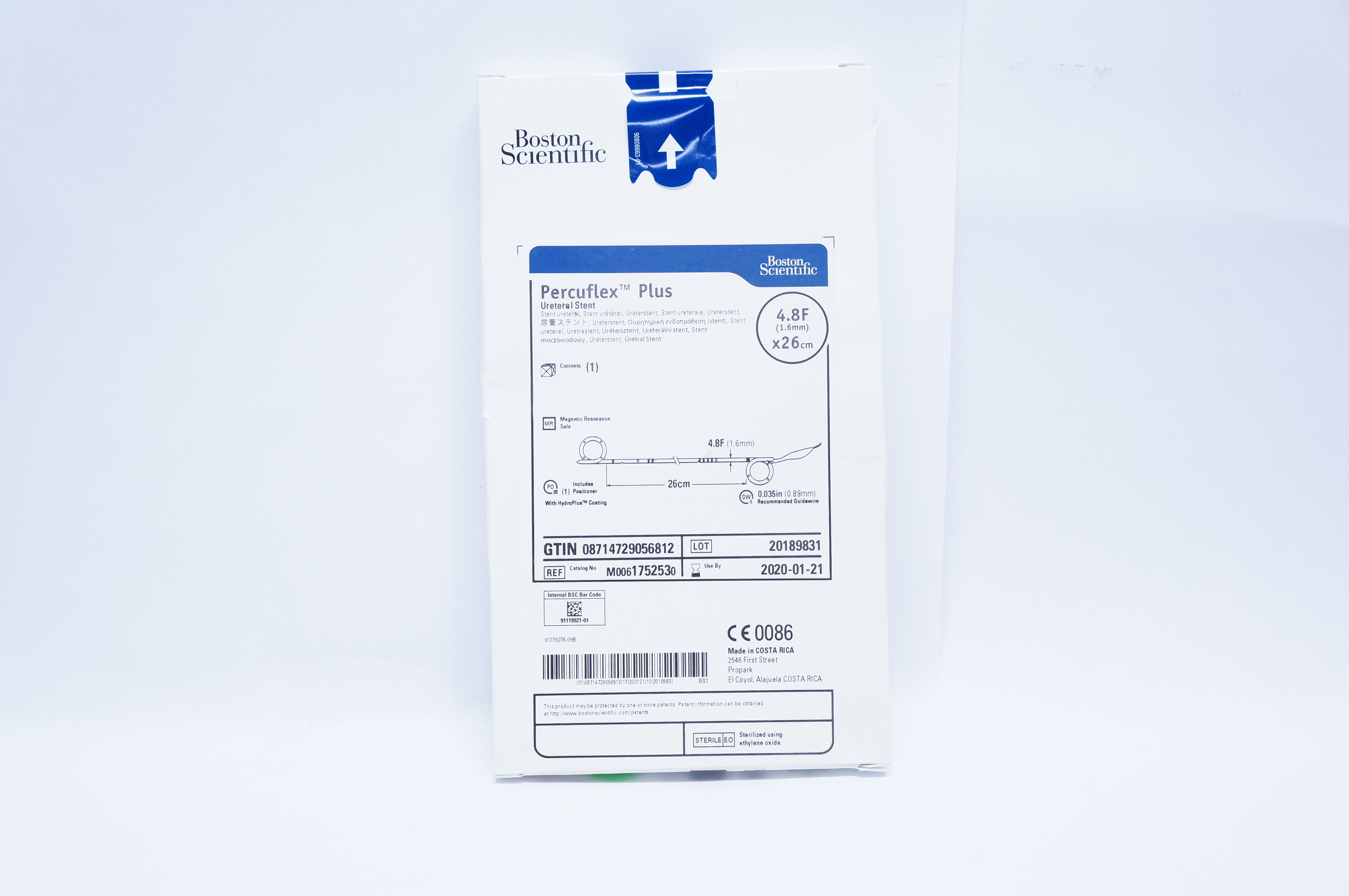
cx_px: 674
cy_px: 448
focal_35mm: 38
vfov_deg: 35.4
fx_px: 1404
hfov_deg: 51.3
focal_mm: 25
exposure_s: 1/125
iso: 1600
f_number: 5
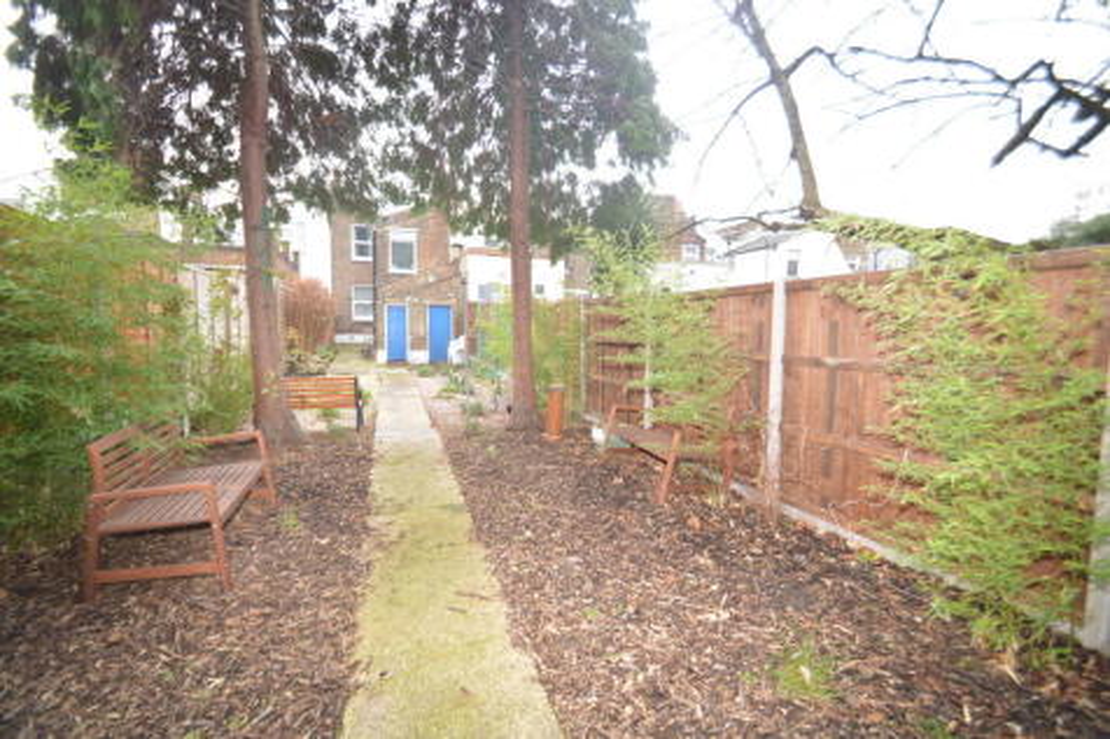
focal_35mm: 15
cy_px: 370
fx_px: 462
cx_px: 555
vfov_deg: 77.3
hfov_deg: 100.4
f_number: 4
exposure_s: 1/60
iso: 400
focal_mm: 10
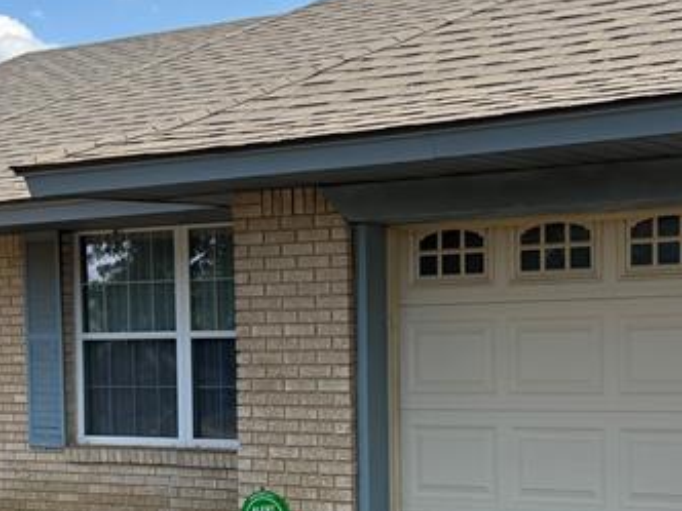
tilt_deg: +0.1
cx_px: 472
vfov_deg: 19.8
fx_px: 1458
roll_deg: +1.6
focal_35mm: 74
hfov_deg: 26.1
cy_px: 378
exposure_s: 1/1812
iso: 100
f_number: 1.78
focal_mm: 6.76
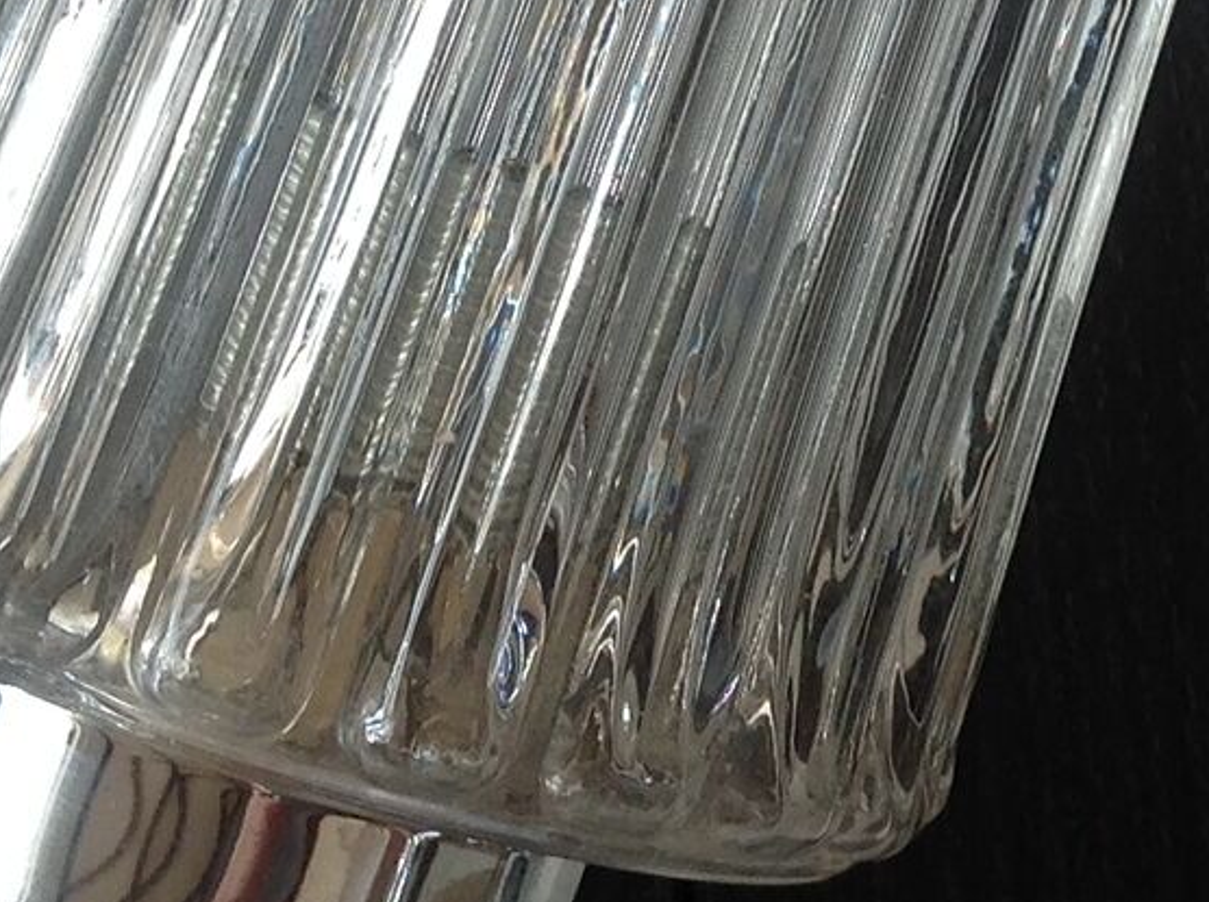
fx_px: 4393
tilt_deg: -84.7
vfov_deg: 11.3
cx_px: 1124
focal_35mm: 126
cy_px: -415
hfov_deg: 15.5
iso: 64
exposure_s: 1/120
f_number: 2.4
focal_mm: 4.28
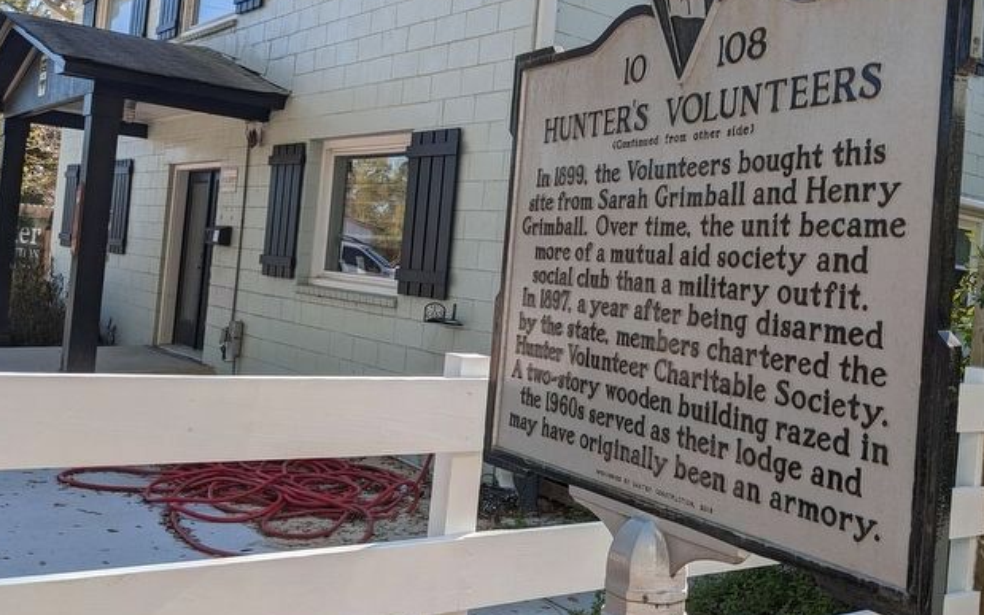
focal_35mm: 37
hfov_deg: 52.2
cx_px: 618
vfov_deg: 34.4
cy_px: 275
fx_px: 992
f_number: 1.73
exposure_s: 1/870
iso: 45
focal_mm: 4.38
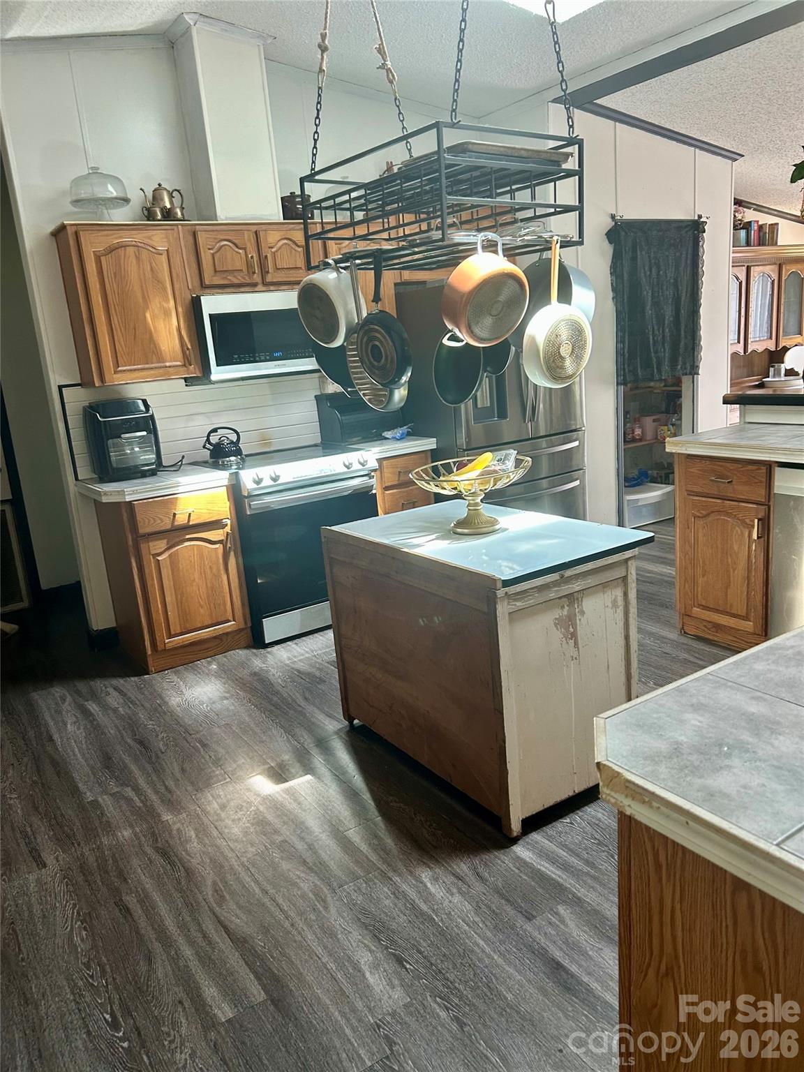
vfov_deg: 67.3
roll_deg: +6.2
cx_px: 402
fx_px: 805
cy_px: 536
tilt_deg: -12.3
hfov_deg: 53.1
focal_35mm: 26
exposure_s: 1/80
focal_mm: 5.7
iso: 125
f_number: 1.5
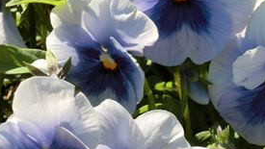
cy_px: 112
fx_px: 1371
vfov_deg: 6.2
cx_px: 237
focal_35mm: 195
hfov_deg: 11.0
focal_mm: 13.9
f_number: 5.9
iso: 50
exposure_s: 1/320
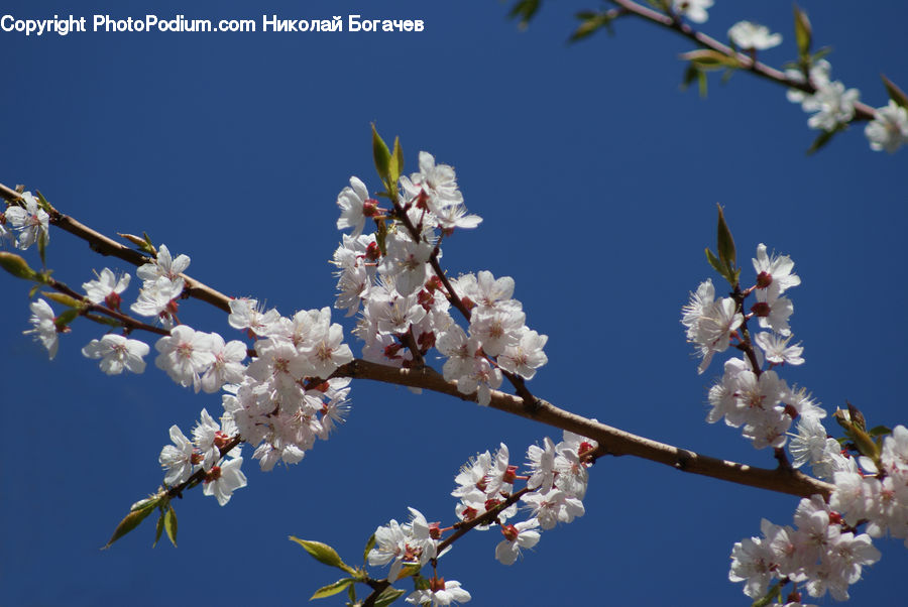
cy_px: 304
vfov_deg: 4.4
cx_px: 454
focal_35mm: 315
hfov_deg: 6.5
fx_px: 7953
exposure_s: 1/800
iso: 100
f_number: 5.6
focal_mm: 210
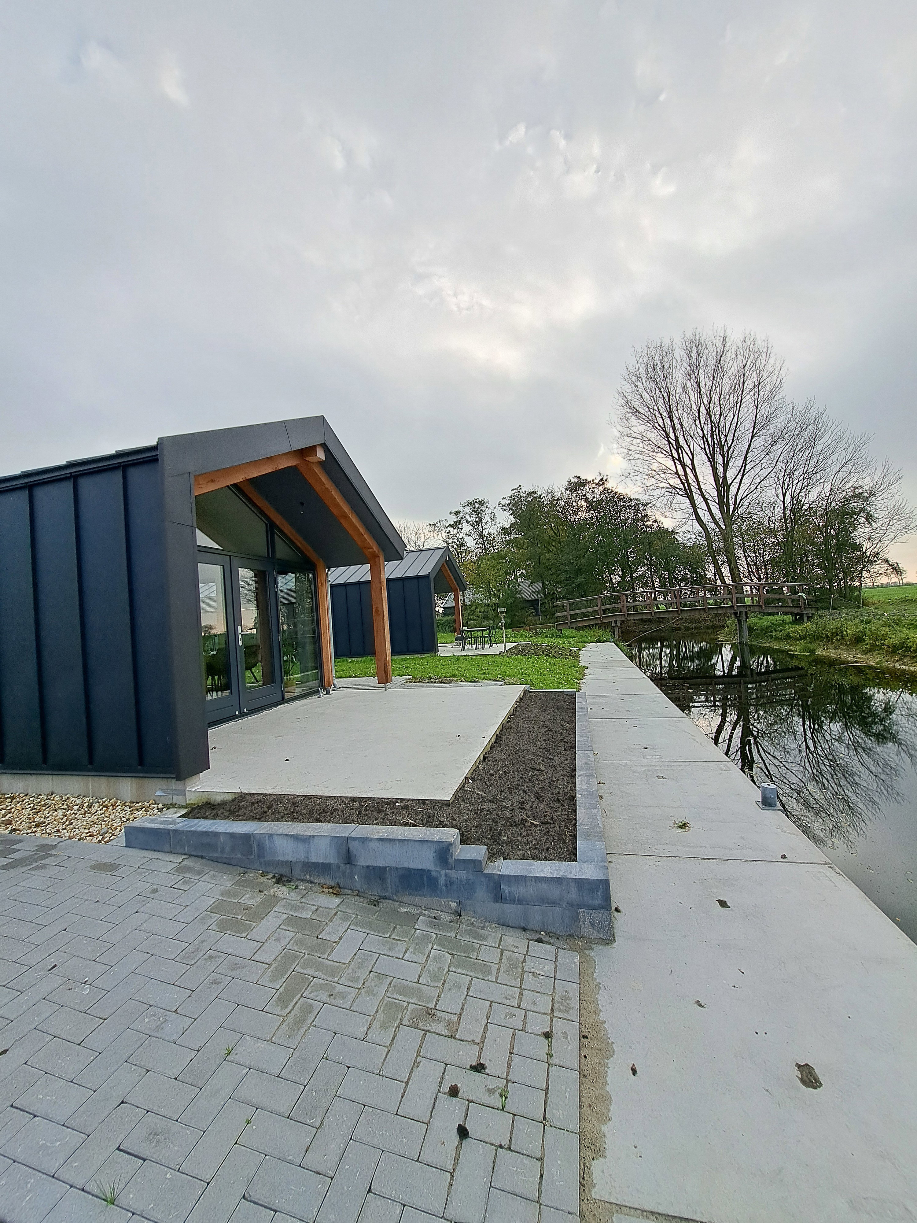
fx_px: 459
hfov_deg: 89.9
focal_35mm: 13
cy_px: 612
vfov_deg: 106.2
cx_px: 458
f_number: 2.2
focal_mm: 1.74
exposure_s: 1/1107
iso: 50
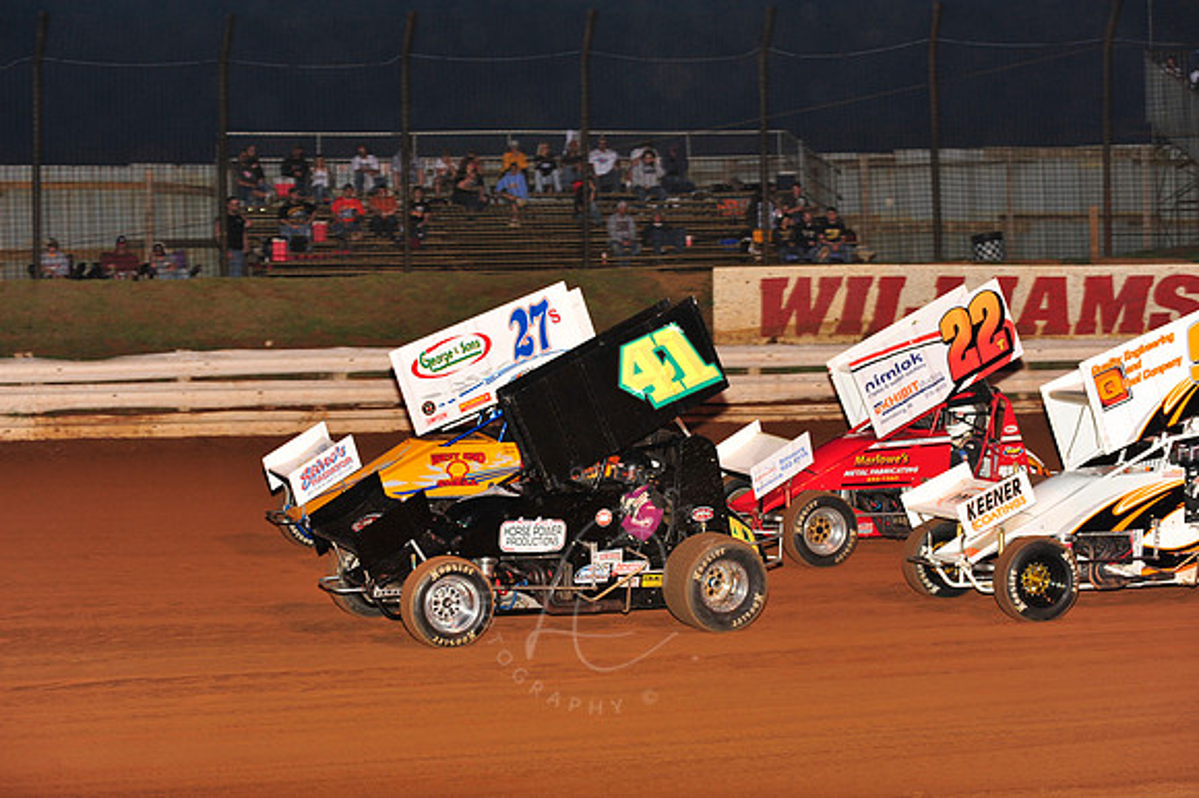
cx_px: 600
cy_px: 399
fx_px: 2663
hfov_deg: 25.4
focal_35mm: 80
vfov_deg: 17.0
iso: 1000
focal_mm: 80
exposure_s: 1/320
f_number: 5.6
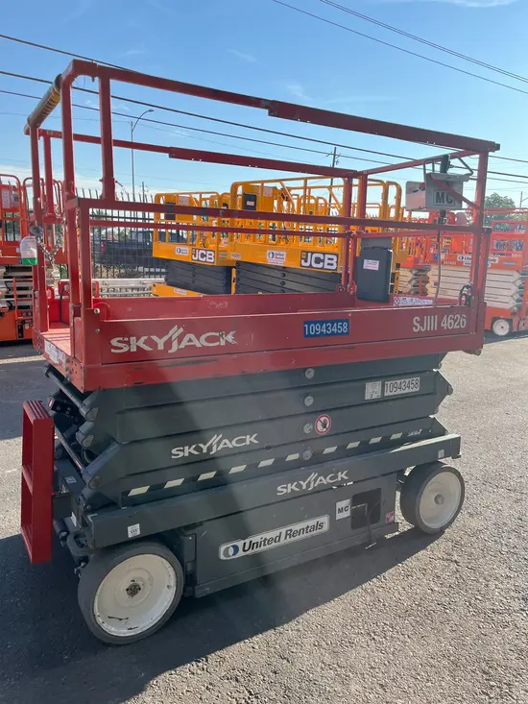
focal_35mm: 26
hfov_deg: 53.1
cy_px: 352
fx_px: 529
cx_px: 264
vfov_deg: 67.3
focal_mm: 5.1
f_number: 1.6
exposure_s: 1/1536
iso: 50
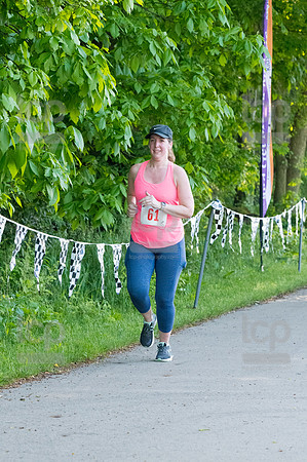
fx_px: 2308
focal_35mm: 180
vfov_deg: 11.4
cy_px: 231
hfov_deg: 7.6
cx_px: 154
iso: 4000
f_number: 5.6
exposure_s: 1/1600
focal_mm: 120
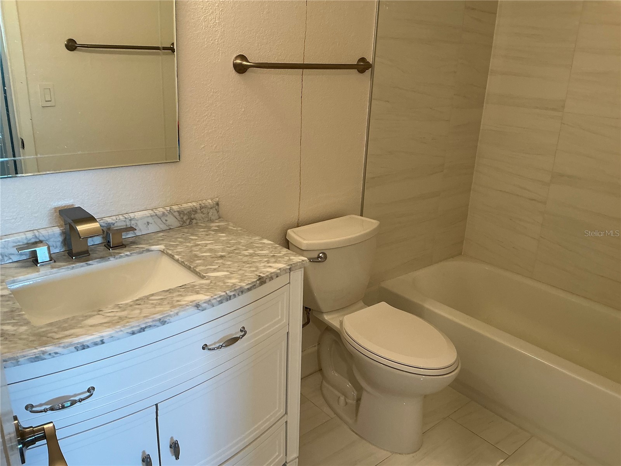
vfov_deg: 49.7
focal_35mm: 28
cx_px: 310
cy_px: 233
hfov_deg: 63.4
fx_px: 502
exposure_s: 1/60
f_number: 1.8
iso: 64
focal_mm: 3
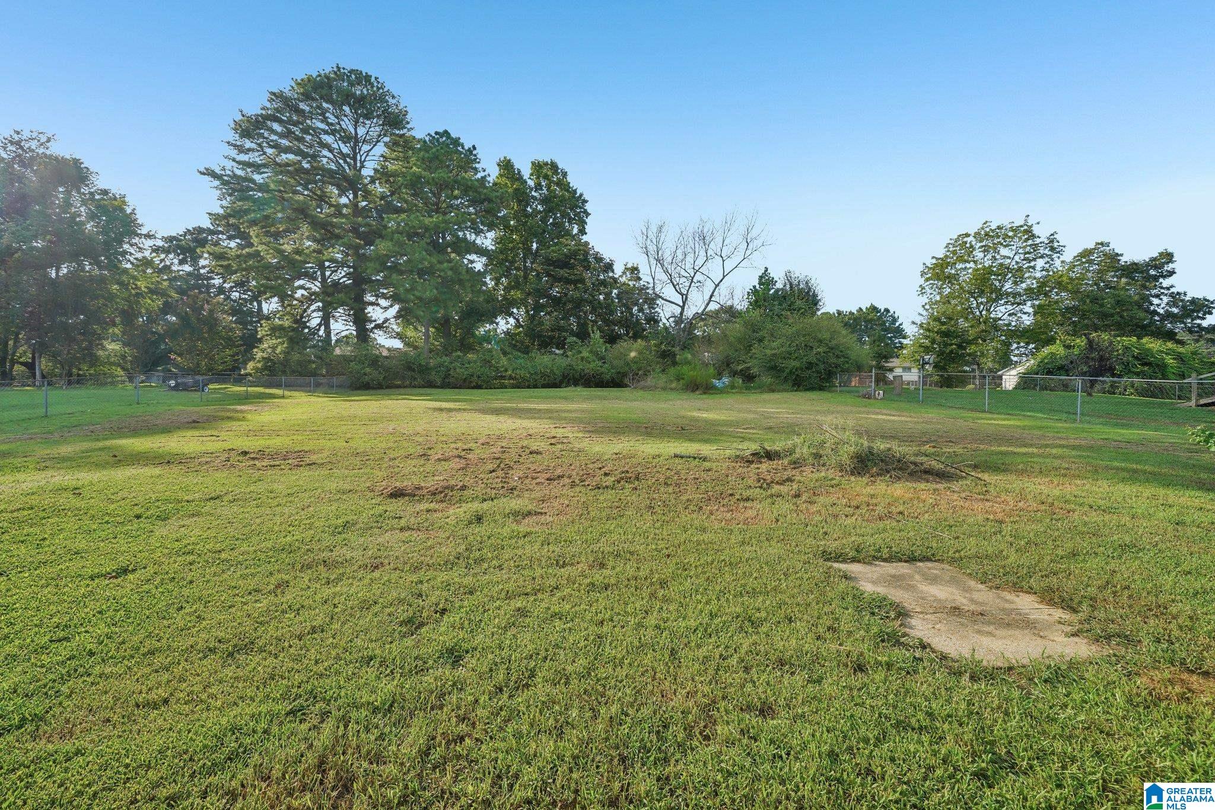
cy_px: 405
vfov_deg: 81.2
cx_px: 608
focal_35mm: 14
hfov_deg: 104.3
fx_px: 472
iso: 400
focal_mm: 14
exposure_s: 1/500
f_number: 8
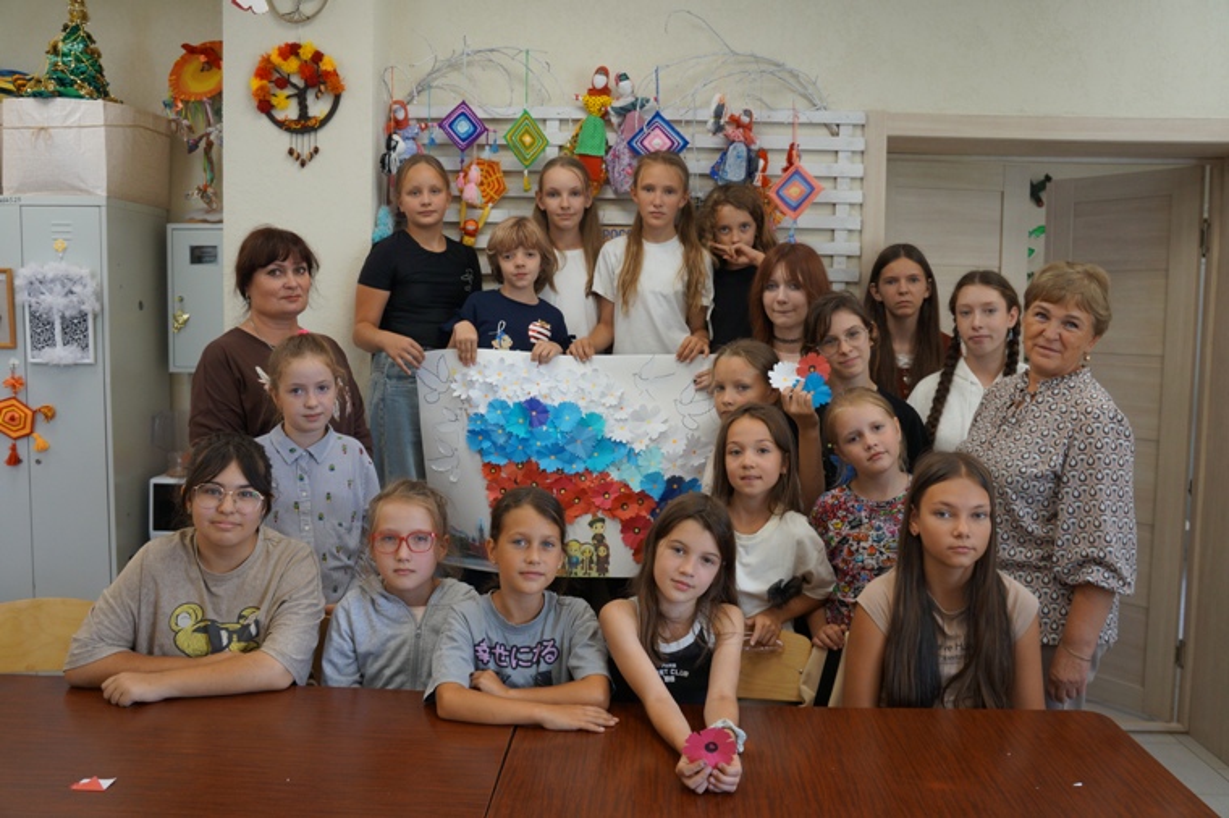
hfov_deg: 62.0
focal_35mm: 30
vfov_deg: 43.6
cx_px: 614
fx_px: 1024
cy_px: 409
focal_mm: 20
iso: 320
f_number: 4
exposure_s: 1/160
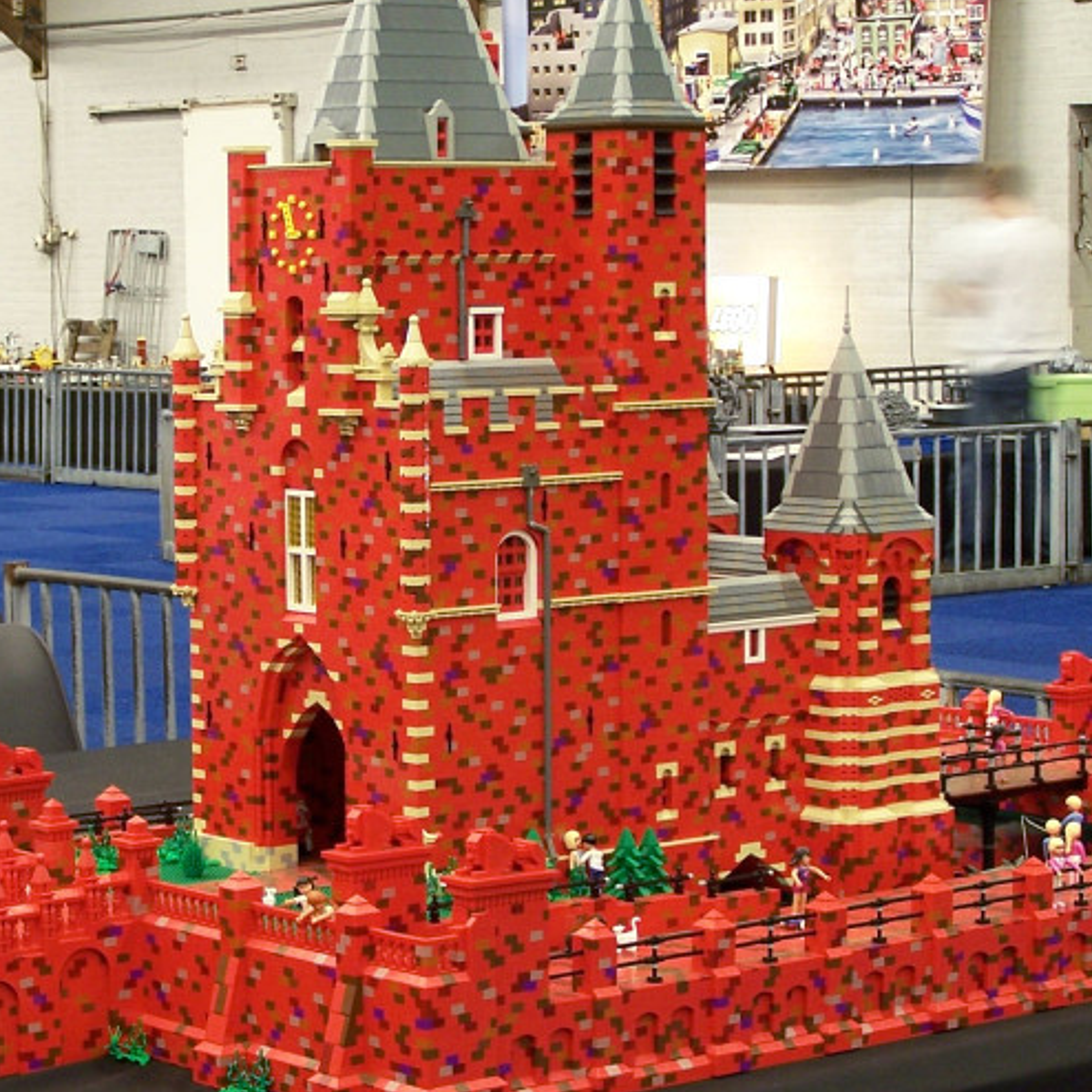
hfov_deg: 16.1
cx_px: 420
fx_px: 3855
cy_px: 533
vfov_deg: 16.1
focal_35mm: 108
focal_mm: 9.8
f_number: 3.1
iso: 80
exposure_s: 1/2
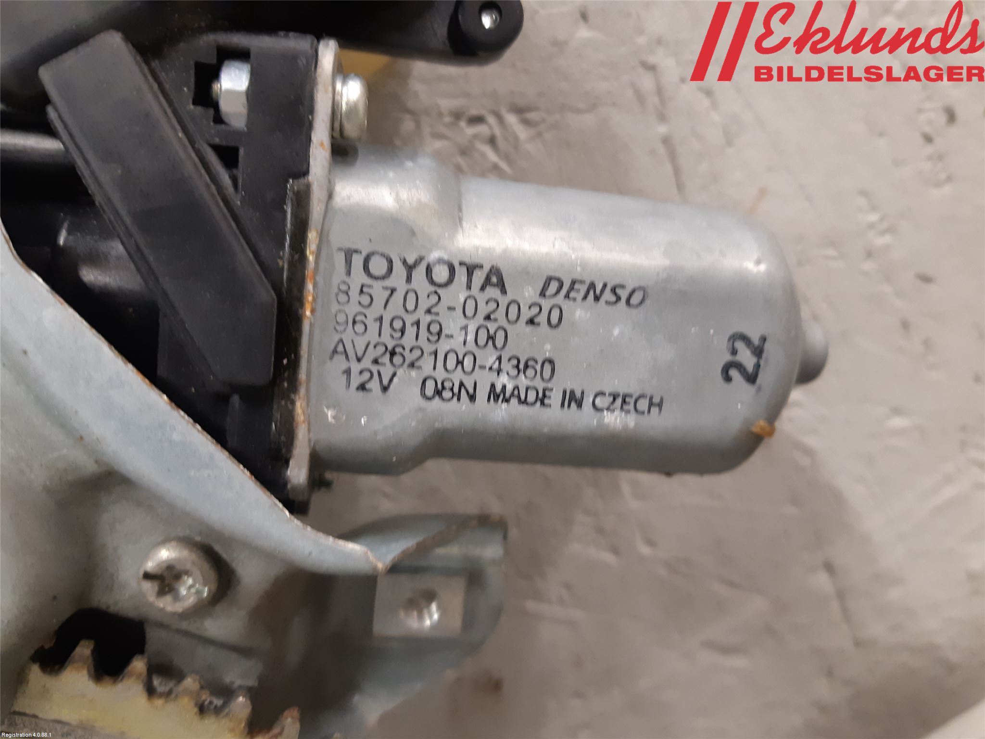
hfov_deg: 67.3
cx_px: 492
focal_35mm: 26
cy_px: 370
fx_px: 740
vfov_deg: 53.1
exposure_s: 1/33
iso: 200
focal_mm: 3.93
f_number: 1.7
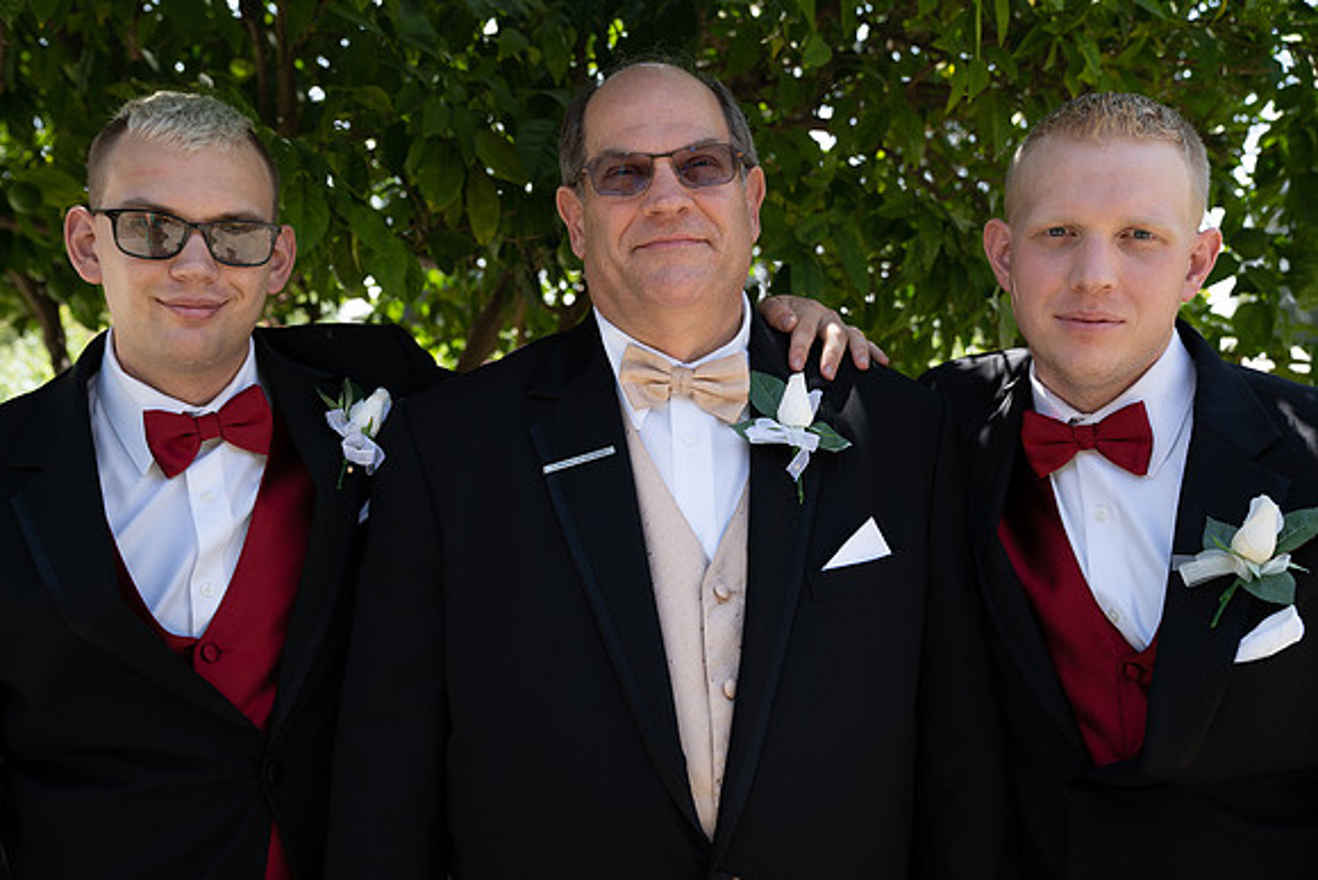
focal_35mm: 36
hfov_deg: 53.1
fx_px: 1318
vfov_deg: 36.9
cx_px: 659
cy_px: 440
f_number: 4.5
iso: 160
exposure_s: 1/200
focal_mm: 36
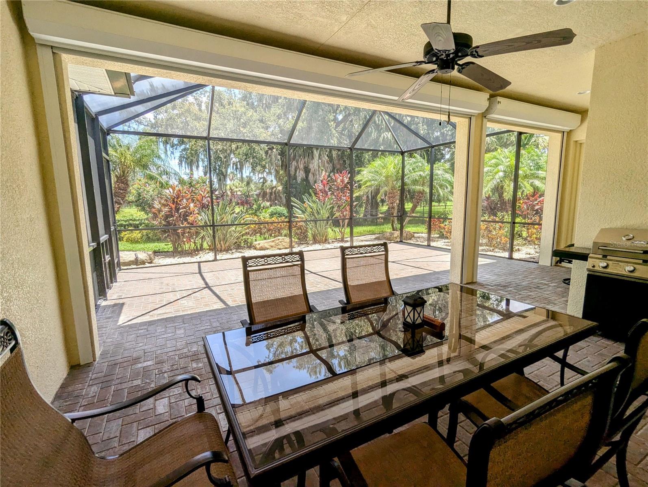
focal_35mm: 16
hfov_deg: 94.4
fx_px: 300
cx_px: 324
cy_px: 244
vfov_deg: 78.2
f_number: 2.2
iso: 46
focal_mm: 2.35
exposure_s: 1/346
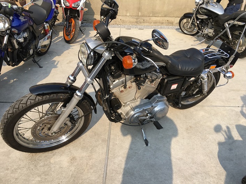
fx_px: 206
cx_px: 123
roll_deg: -2.7
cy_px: 92
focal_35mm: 29
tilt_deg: -29.0
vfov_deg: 48.2
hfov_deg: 61.7
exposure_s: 1/693
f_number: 2.2
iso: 25
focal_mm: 4.15
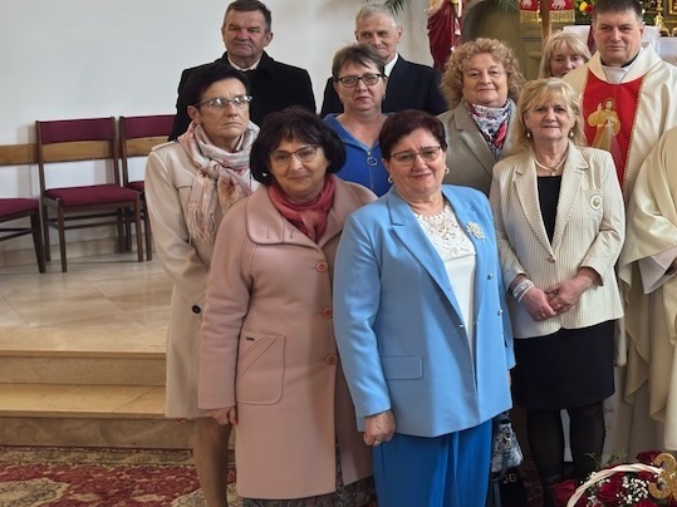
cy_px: 141
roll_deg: +0.4
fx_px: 1115
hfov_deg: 29.5
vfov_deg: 25.4
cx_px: 790
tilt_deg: -7.3
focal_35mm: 57
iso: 320
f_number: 1.78
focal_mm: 6.76
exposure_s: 1/50
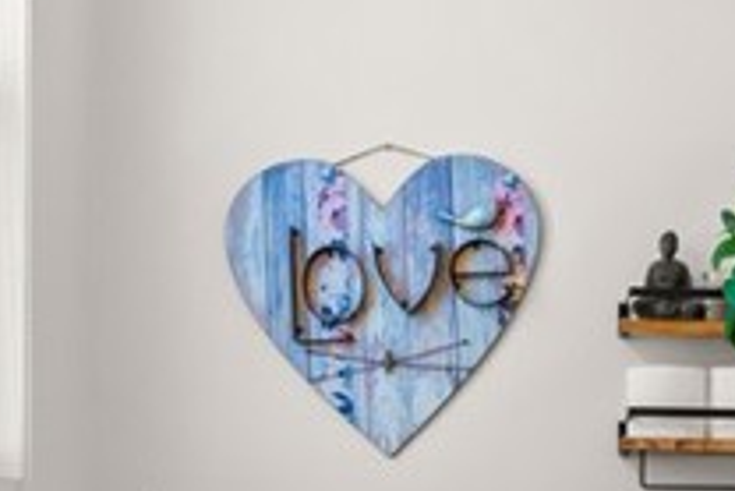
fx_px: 1410
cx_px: 562
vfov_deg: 18.6
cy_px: 613
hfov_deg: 28.7
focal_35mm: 69
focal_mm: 14
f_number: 5.6
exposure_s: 1/15
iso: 320
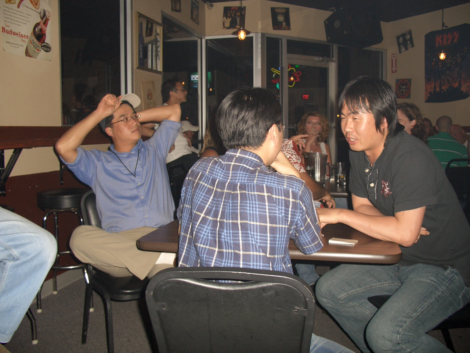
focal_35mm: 33
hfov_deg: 55.4
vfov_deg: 42.9
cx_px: 235
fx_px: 448
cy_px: 176
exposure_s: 1/60
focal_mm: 7.1
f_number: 2.8
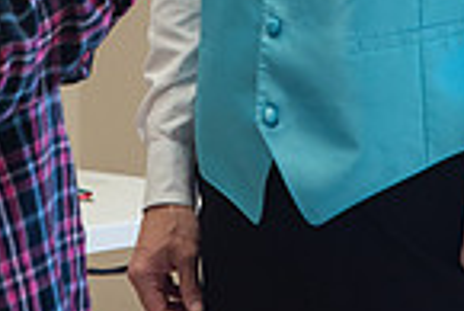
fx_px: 3354
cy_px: -277
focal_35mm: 260
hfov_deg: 7.9
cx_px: 310
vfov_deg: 5.2
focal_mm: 65
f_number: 3.5
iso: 200
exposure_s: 1/160
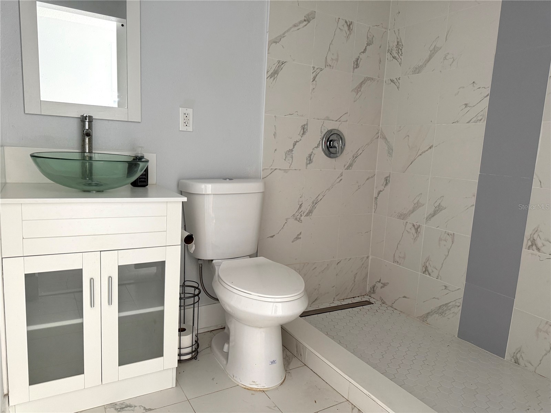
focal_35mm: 24
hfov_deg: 71.6
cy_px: 206
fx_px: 382
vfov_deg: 56.8
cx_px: 276
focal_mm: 6.76
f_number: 1.78
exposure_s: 1/60
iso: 320
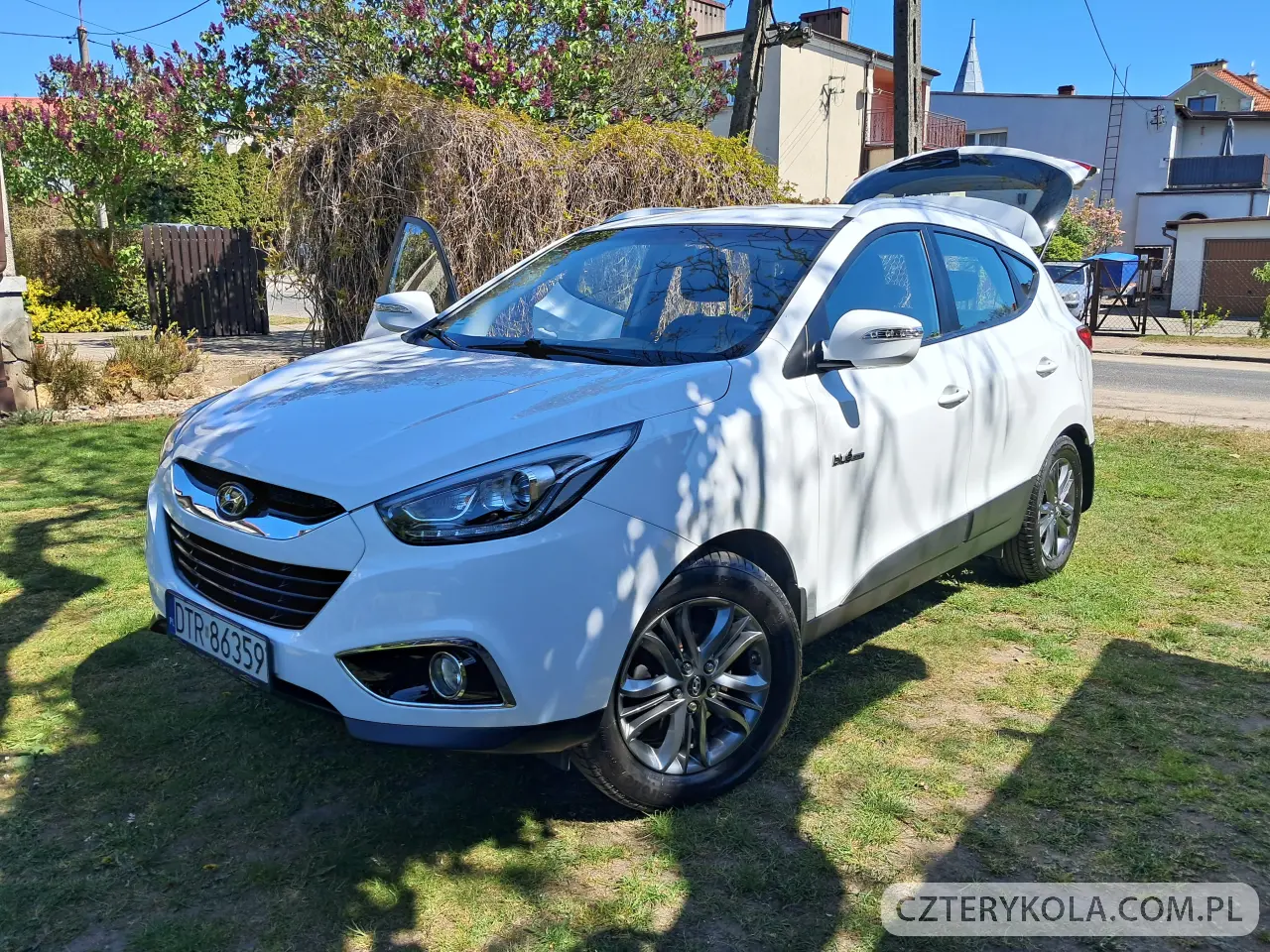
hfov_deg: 65.3
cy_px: 476
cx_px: 635
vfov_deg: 51.4
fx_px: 991
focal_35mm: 27
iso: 50
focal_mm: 4
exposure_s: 1/612
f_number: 1.8
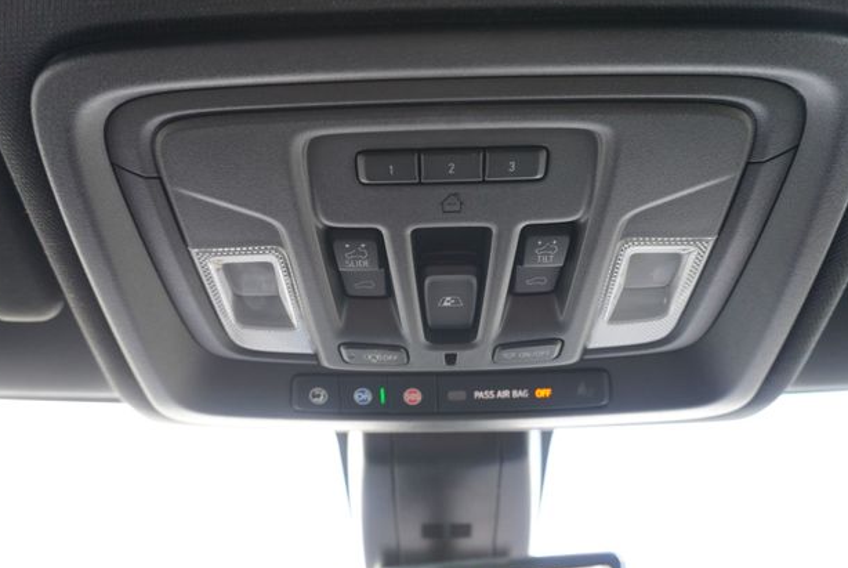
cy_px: 283
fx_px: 590
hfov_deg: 71.4
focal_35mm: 25
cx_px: 421
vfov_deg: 51.4
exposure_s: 1/60
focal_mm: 16
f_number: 4
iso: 400
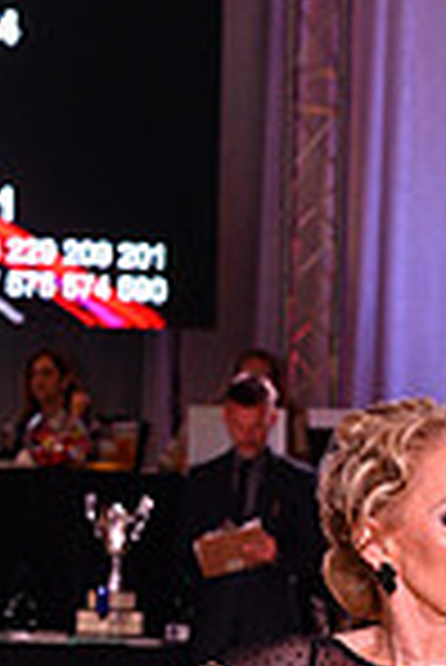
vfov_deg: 7.9
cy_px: 994
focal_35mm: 254
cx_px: 457
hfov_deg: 5.4
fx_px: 4709
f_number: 6.3
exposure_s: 1/250
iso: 2500
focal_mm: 65
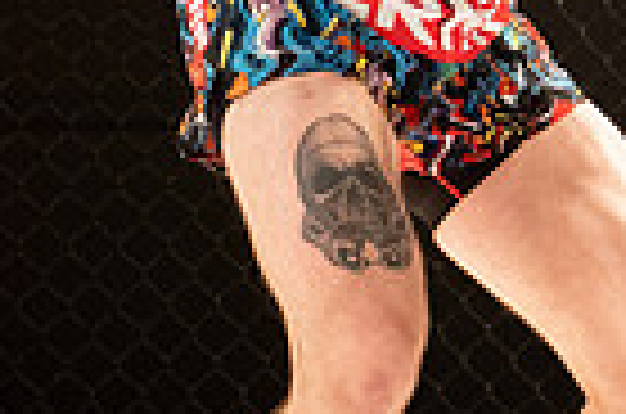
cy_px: -133
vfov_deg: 4.6
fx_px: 5083
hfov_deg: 7.0
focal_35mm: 293
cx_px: 784
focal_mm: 70
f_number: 2.8
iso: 2000
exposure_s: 1/1000
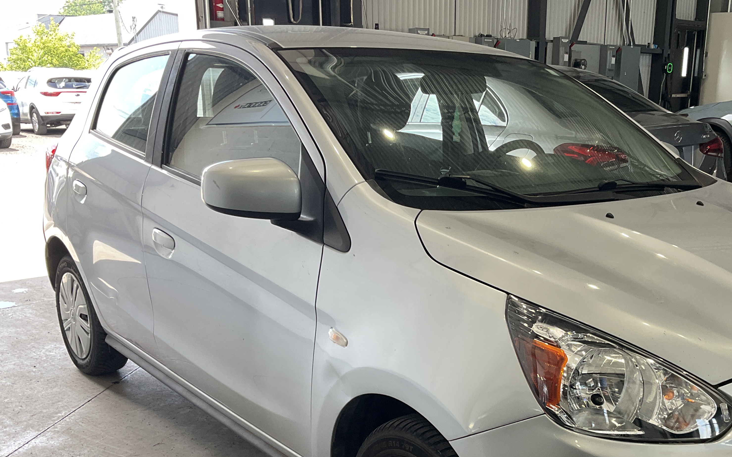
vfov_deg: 30.1
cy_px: 337
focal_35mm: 42
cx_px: 468
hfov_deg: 46.7
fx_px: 838
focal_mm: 3
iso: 32
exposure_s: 1/122
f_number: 1.8
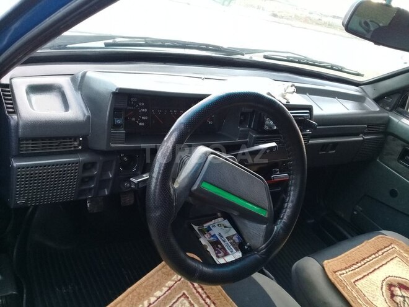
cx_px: 204
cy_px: 154
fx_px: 366
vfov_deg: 45.4
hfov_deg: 58.4
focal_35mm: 31
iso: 100
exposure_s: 1/33
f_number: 2.2
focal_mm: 3.3
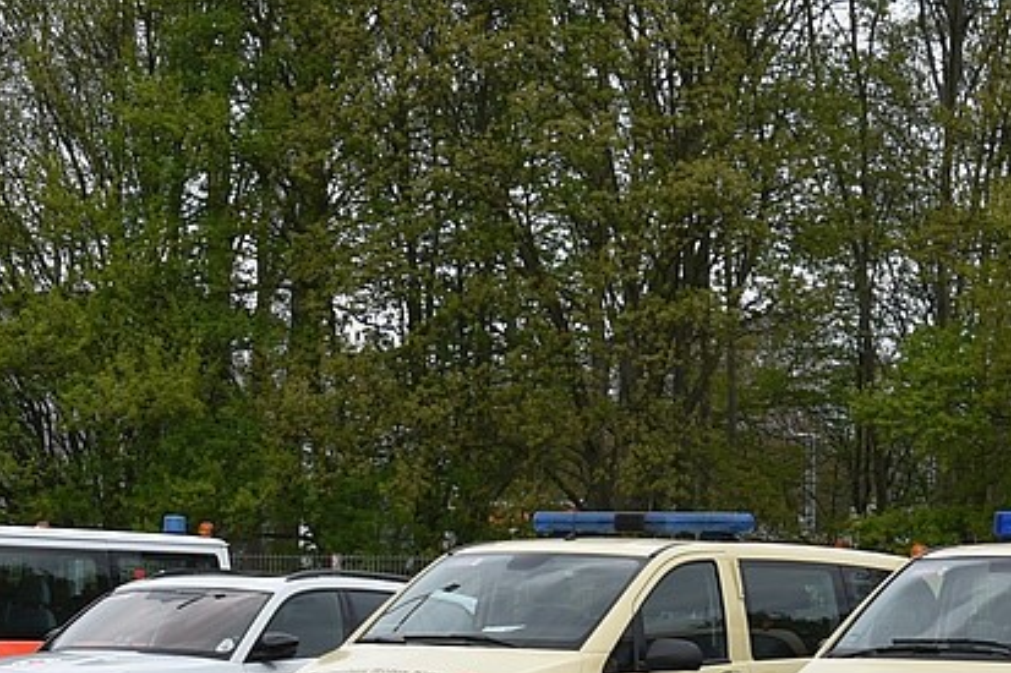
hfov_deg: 16.8
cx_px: 370
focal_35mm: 122
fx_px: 3425
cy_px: 592
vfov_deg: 11.2
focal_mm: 56
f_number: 8
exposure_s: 1/250
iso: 250
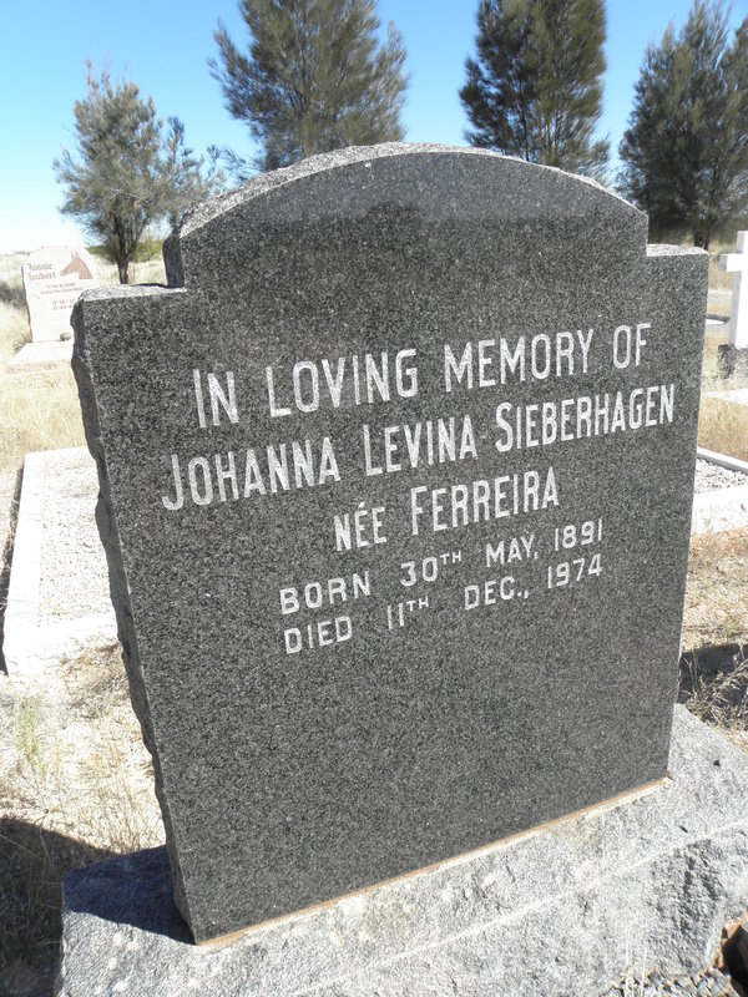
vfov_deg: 67.3
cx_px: 374
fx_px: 749
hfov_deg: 53.1
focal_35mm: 26
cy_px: 498
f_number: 5.6
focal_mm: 4.6
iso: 64
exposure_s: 1/160
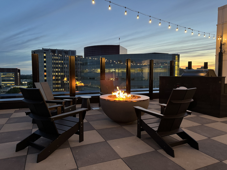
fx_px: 157
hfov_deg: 71.6
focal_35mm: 24
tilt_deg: -4.3
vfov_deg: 56.8
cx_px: 114
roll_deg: +0.3
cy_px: 85
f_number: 1.78
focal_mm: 6.76
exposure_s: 1/60
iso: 400
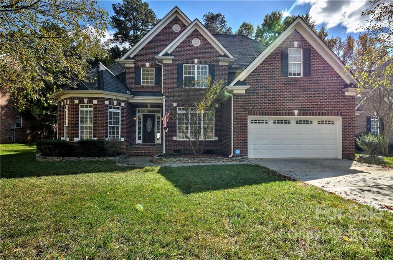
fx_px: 212
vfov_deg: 62.9
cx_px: 196
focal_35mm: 20
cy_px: 130
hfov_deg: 85.6
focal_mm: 13
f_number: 8
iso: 200
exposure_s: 1/250
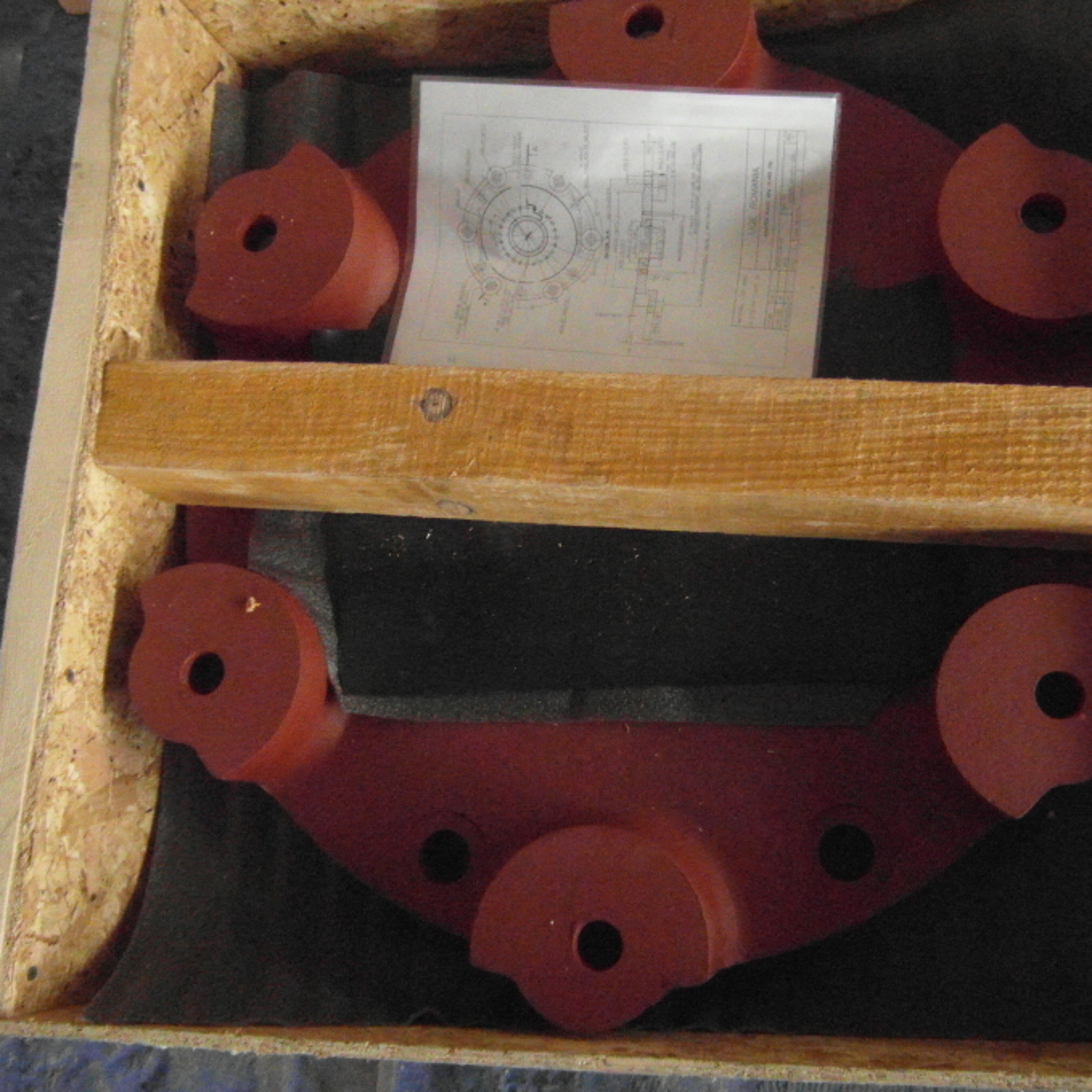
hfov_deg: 50.7
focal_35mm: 32
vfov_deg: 51.1
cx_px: 671
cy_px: 540
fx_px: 1142
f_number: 3.2
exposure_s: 1/20
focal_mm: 4
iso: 800
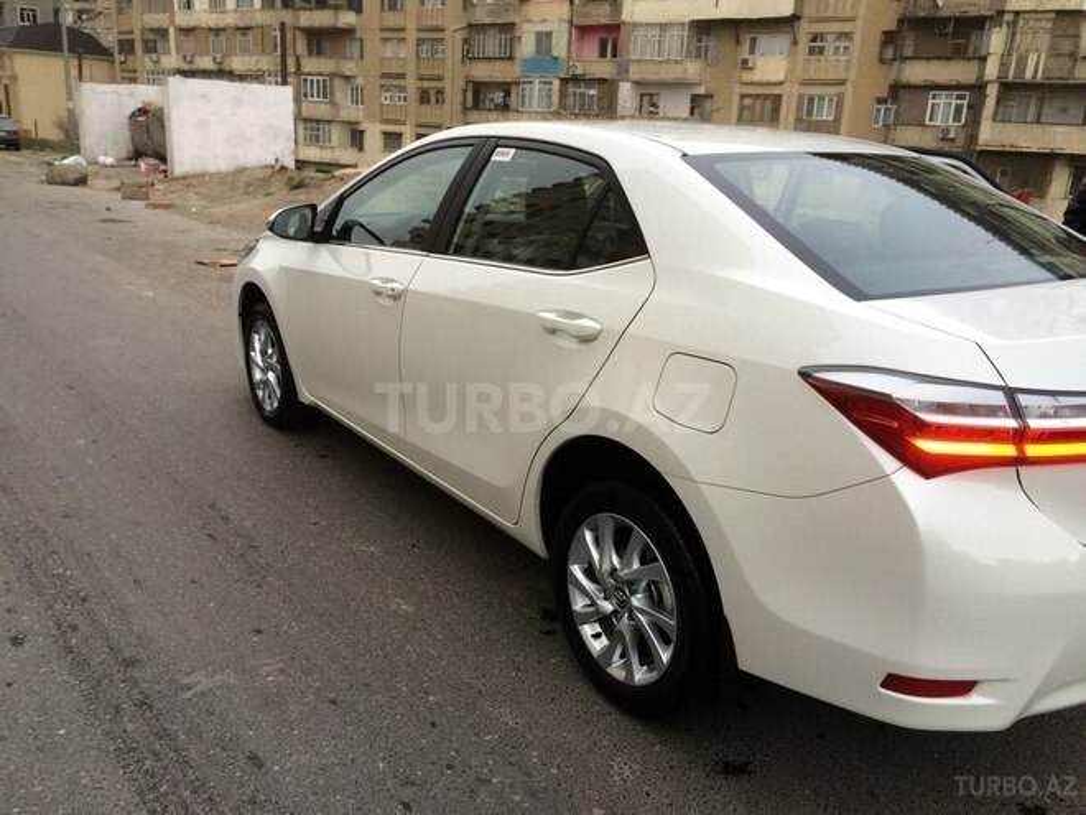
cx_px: 543
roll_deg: -2.0
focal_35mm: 29
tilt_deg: -16.8
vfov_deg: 48.2
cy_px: 408
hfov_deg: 61.7
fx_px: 910
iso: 50
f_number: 2.2
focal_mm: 4.15
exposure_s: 1/100
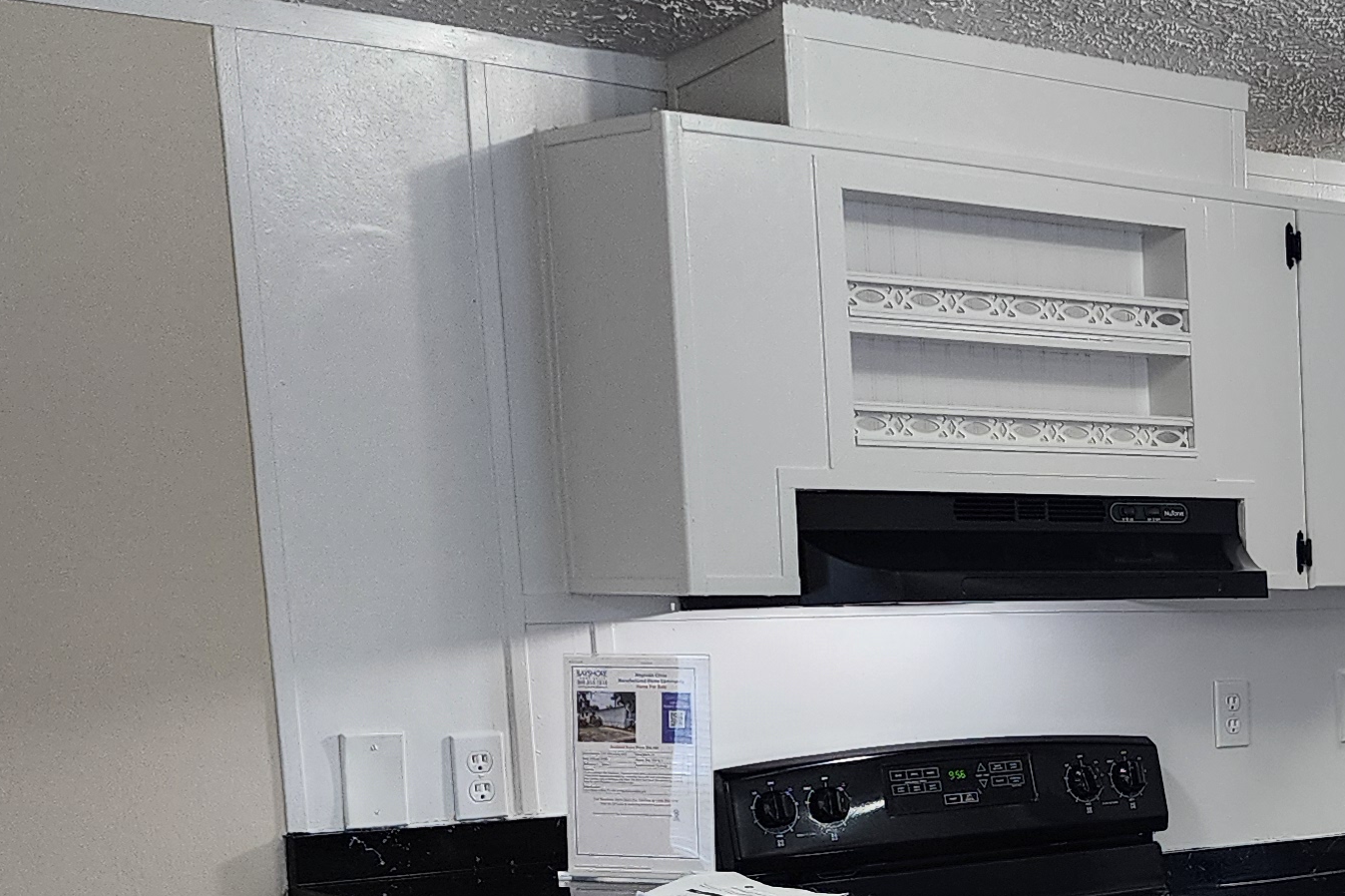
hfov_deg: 24.5
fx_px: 2652
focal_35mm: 71
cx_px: 1791
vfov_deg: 18.7
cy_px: 898
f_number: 1.8
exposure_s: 1/120
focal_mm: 6.4
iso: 160
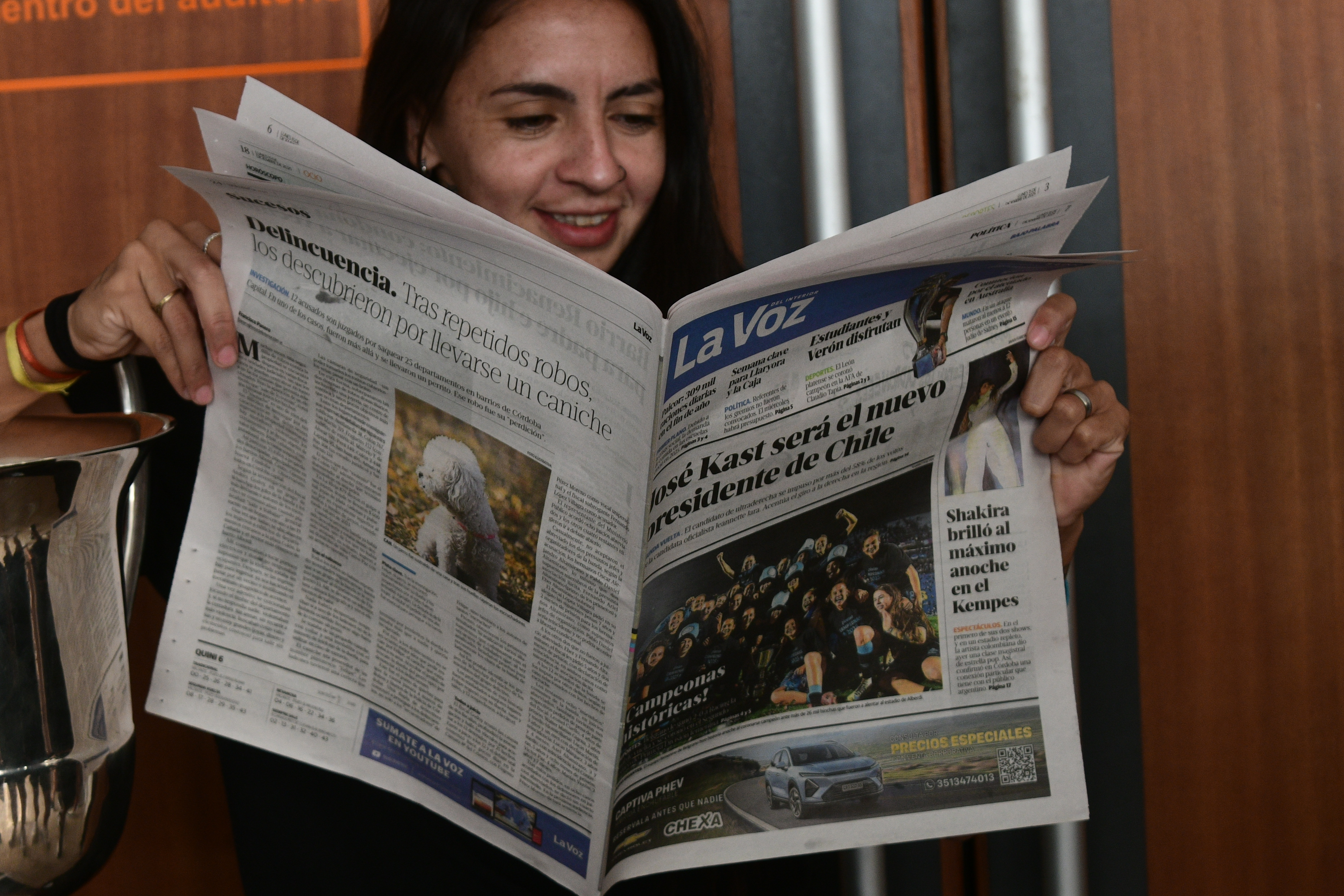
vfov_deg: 16.9
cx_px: 571
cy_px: 402
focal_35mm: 81
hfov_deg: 25.0
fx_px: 3024
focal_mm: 46
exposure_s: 1/160
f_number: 5
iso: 640
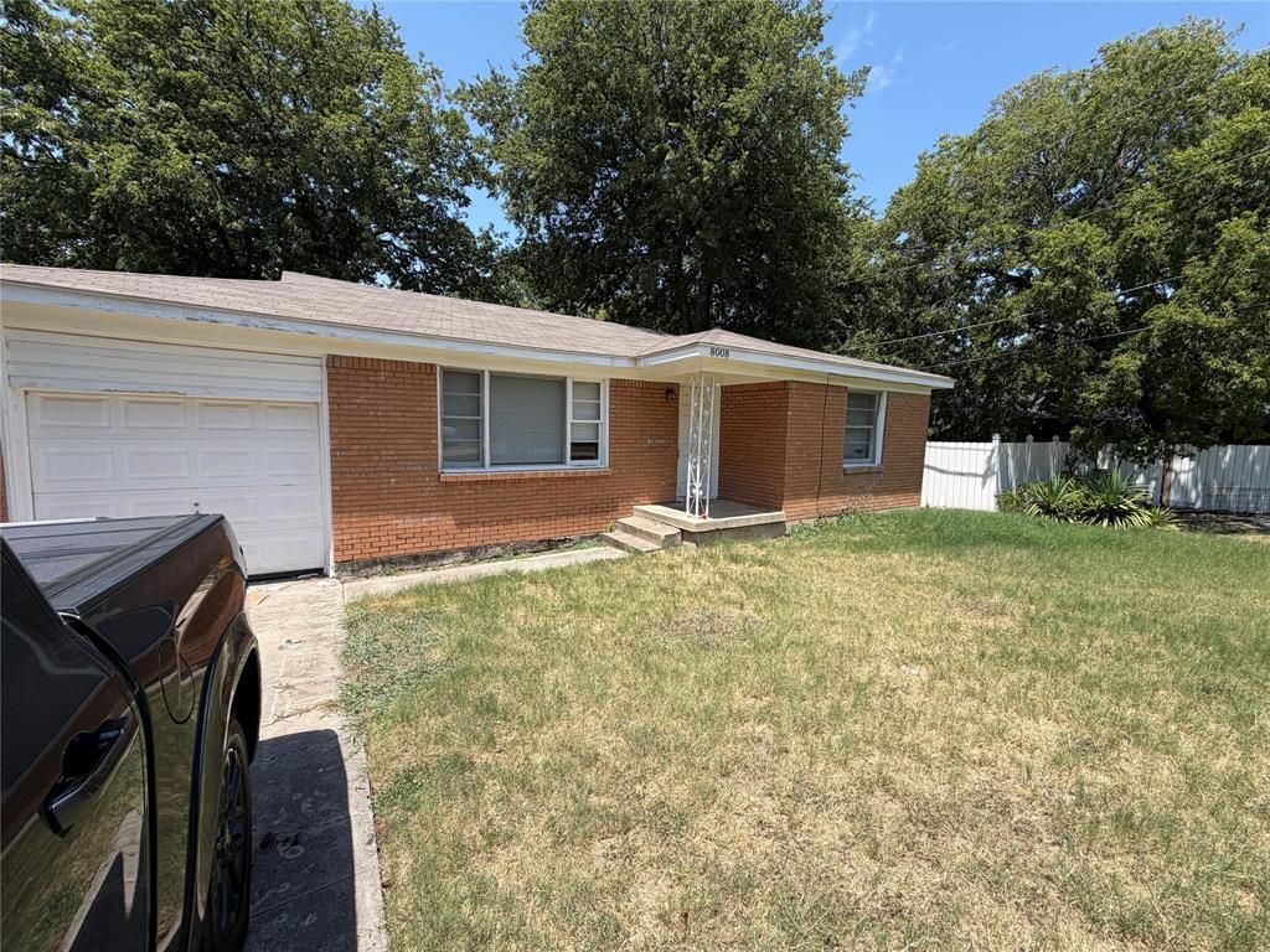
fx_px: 514
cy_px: 476
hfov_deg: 102.1
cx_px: 635
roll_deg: -1.8
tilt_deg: -5.7
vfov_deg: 85.7
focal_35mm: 14
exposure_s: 1/820
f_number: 2.2
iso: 20
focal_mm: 2.22
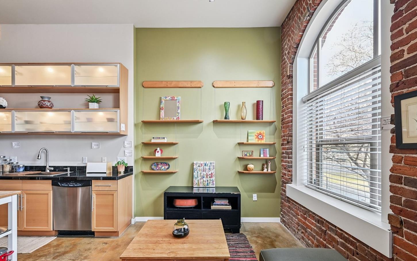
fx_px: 211
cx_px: 202
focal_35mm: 19
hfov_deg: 89.3
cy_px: 149
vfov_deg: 63.2
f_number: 11
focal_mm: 16.5
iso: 400
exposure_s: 1/5
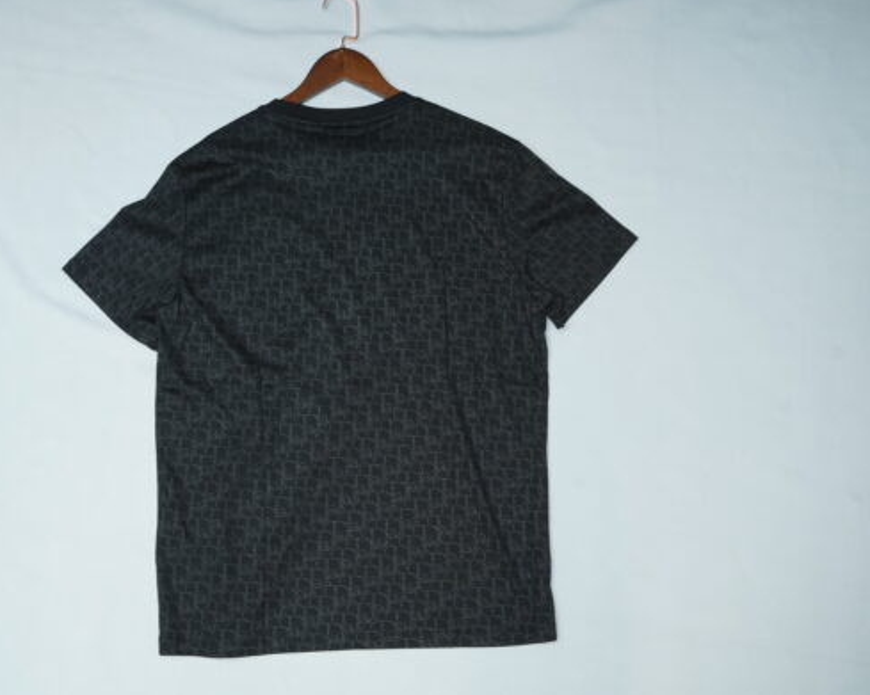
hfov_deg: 47.7
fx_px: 978
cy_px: 350
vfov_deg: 39.1
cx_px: 350
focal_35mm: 38
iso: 400
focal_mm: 33
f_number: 6.3
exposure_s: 1/200
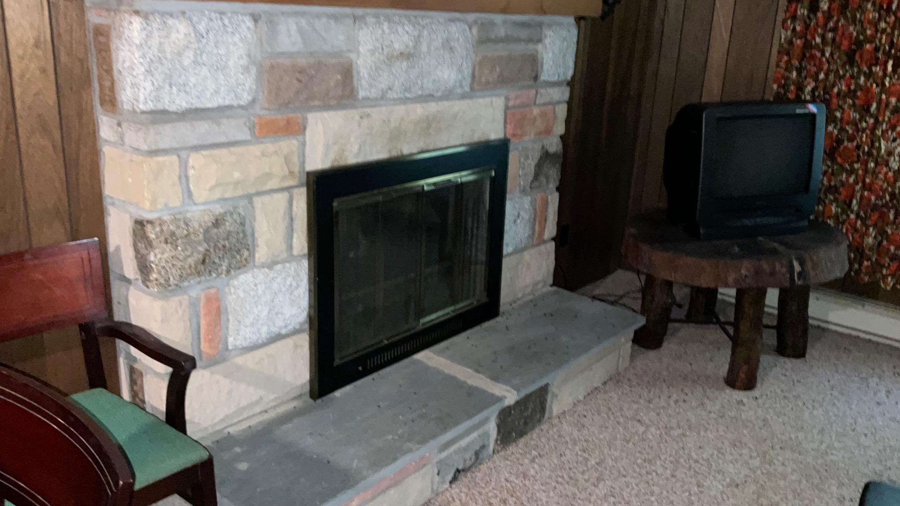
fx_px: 764
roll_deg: -2.5
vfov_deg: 36.7
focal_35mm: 32
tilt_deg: -16.5
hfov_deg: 61.0
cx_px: 448
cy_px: 236
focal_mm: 3
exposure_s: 1/16
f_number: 1.8
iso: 160
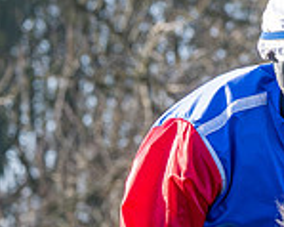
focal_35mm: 762
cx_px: 578
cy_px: 541
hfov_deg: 2.5
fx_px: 6401
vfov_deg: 2.0
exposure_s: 1/1250
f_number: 5
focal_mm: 87
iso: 400
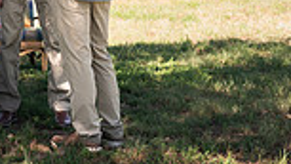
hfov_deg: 15.4
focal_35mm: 137
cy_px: -69
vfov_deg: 8.7
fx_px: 1057
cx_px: 6
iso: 1250
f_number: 4.8
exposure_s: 1/2000
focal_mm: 34.5
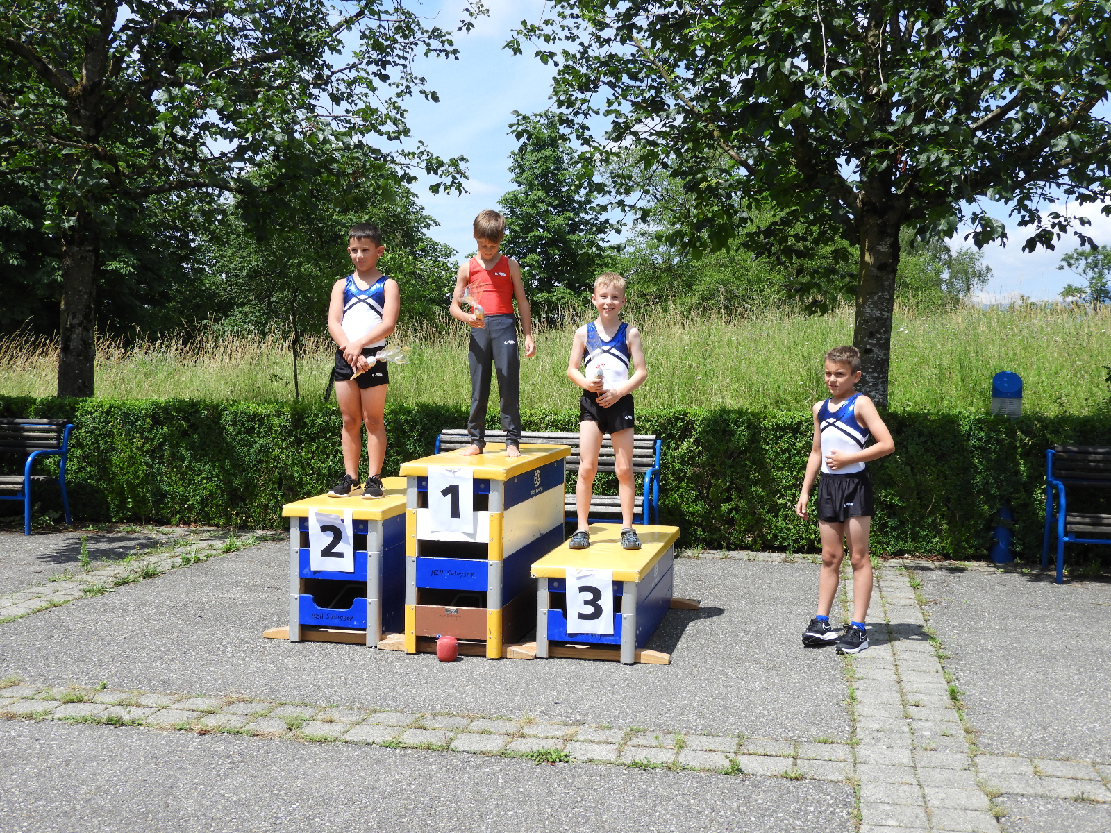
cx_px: 556
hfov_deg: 46.8
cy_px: 416
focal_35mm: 40
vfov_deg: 36.0
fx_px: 1284
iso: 100
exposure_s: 1/800
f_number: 3.8
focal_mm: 7.2
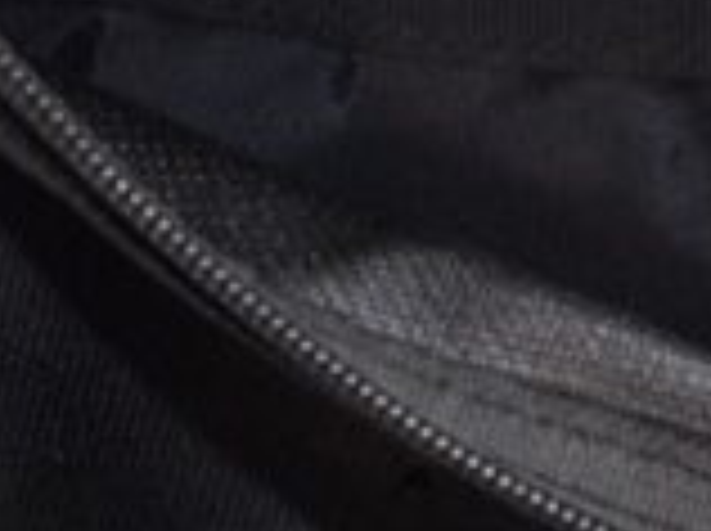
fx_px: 7486
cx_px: 1251
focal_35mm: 365
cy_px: 1082
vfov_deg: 4.0
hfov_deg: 5.4
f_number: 6.3
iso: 1600
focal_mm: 50
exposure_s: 1/160
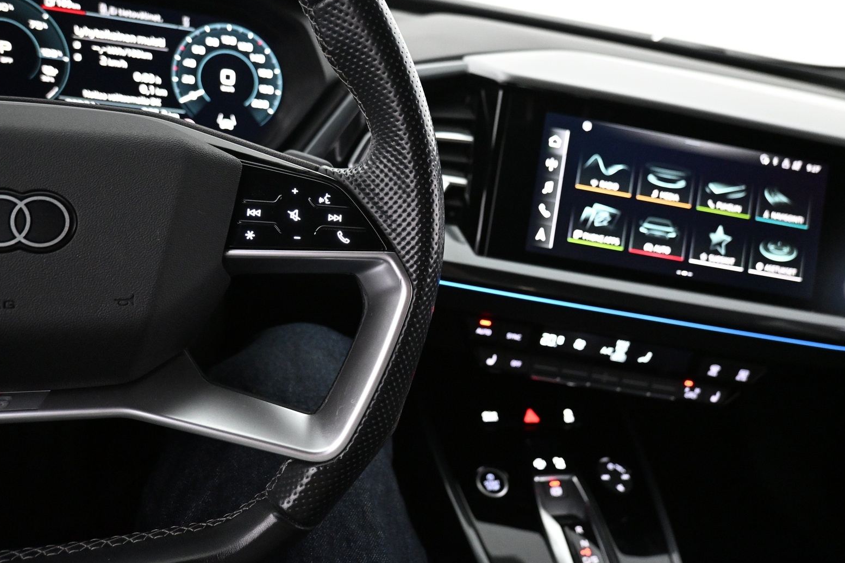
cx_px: 423
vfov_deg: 51.3
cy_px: 285
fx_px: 587
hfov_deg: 71.5
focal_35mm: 25
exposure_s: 1/50
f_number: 3.5
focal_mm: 16
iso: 4000
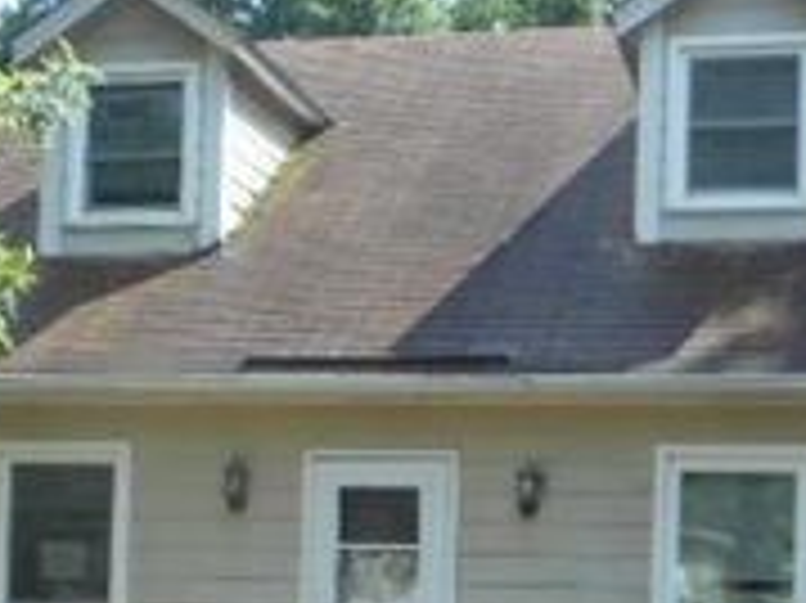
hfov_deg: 27.7
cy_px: 574
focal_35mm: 70
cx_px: 477
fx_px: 1629
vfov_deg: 20.4
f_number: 3.7
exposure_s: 1/200
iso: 80
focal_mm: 4.5
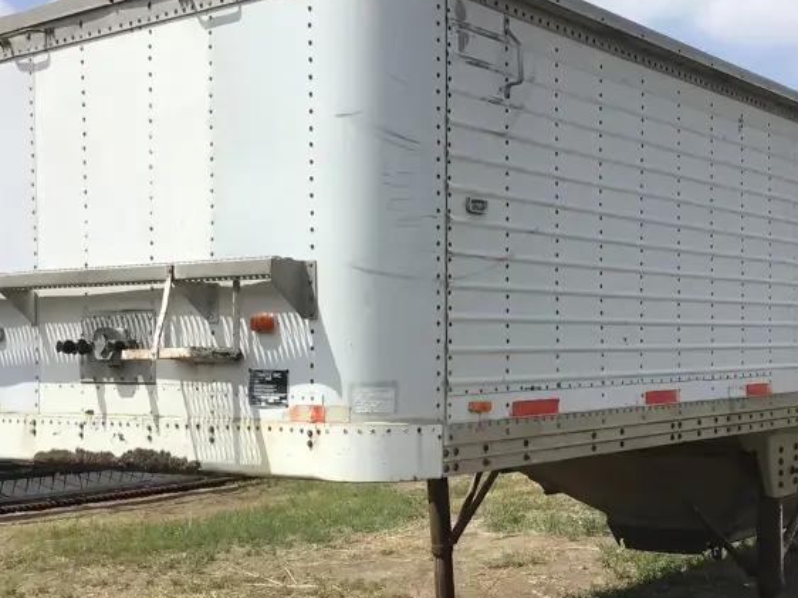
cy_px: 379
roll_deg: +0.7
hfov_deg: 35.9
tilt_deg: -2.6
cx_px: 523
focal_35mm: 53
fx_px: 1221
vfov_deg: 27.4
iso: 25
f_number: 2.4
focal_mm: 3.3
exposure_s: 1/2037
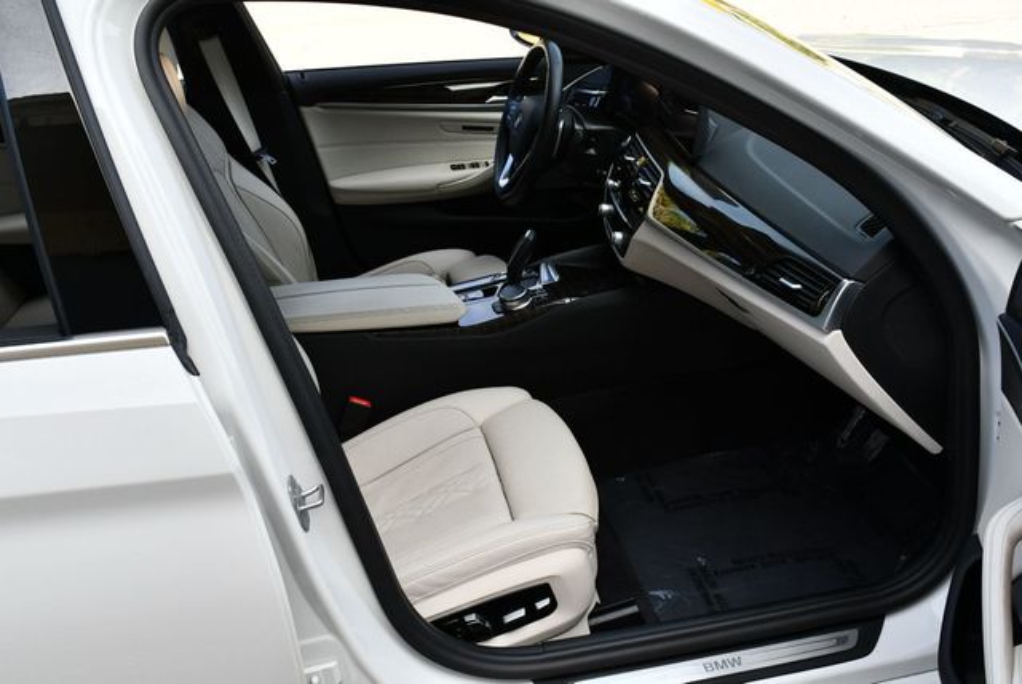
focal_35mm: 36
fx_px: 1023
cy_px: 342
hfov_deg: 53.1
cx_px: 511
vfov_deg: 36.9
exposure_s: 1/250
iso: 200
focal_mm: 18
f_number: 6.3
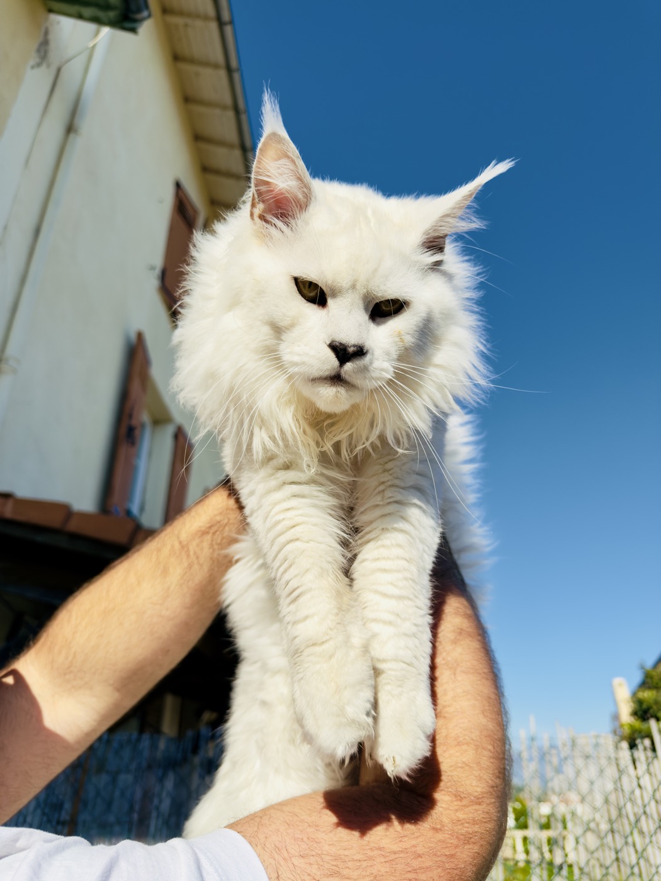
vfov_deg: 71.6
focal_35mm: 24
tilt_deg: +28.1
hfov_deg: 56.8
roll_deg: -1.2
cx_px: 330
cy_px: 440
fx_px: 611
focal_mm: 6.76
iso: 80
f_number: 1.78
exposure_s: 1/7299
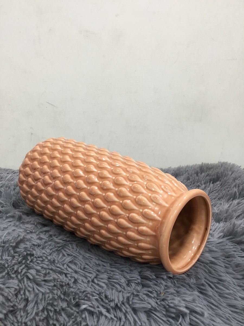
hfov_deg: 45.4
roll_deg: +1.1
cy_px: 163
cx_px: 122
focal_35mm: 31
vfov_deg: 58.4
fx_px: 291
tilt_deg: -13.9
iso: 125
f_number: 2.4
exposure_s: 1/33
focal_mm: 3.3
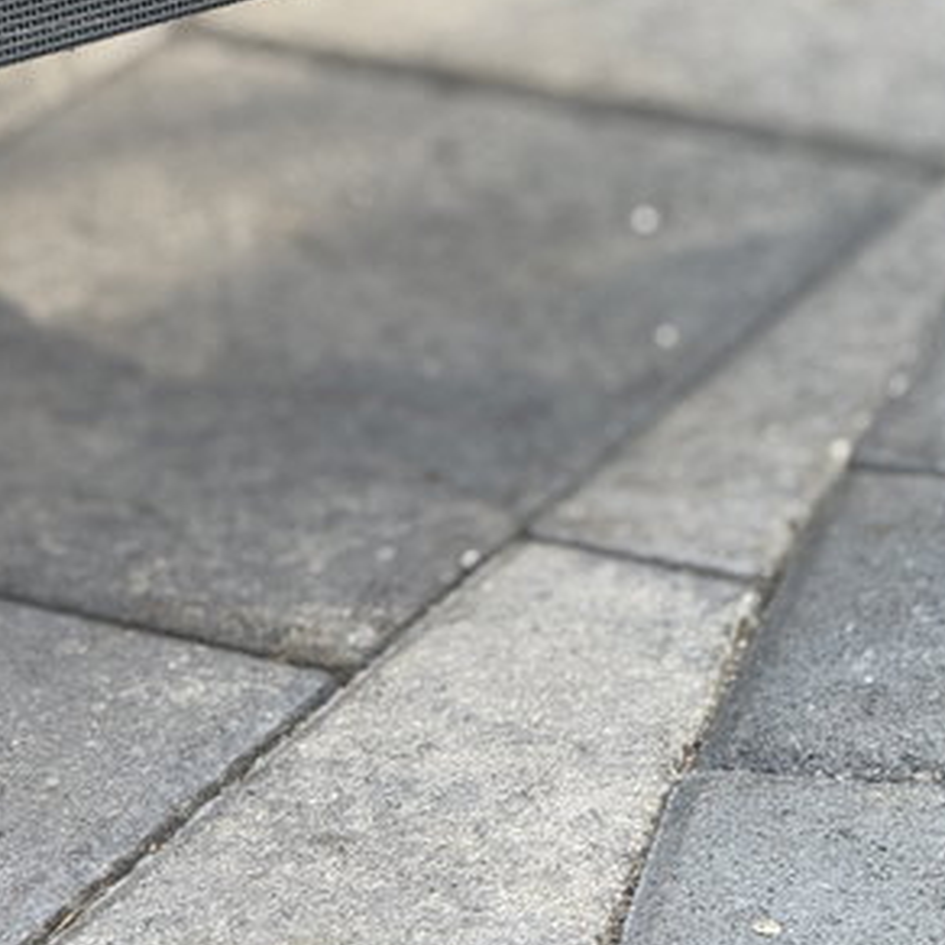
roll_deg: +0.6
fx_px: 7474
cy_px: 24
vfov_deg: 7.2
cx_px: 197
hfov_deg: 7.2
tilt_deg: -22.1
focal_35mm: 242
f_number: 2.8
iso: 50
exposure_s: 1/141
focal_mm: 15.66
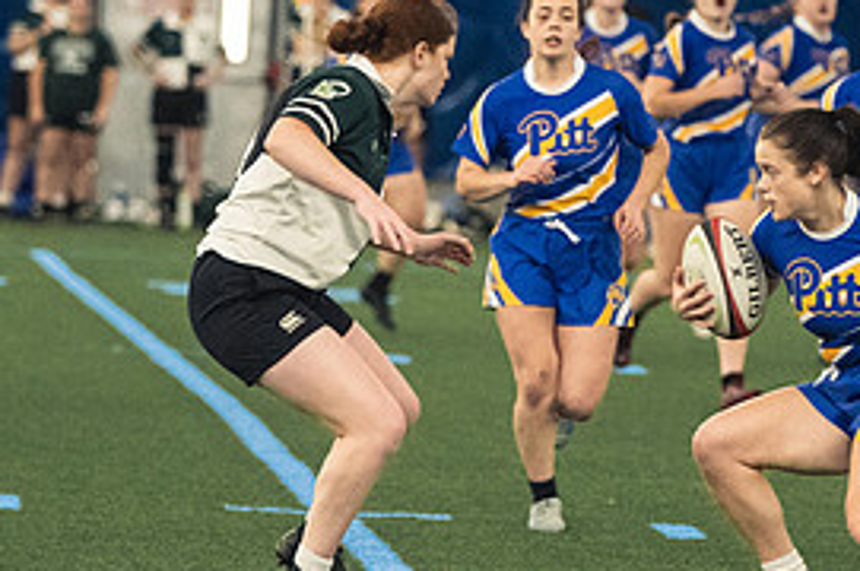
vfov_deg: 3.2
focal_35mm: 433
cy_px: 419
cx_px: 511
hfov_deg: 4.8
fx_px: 10331
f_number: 2.8
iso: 7200
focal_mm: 135
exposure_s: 1/500
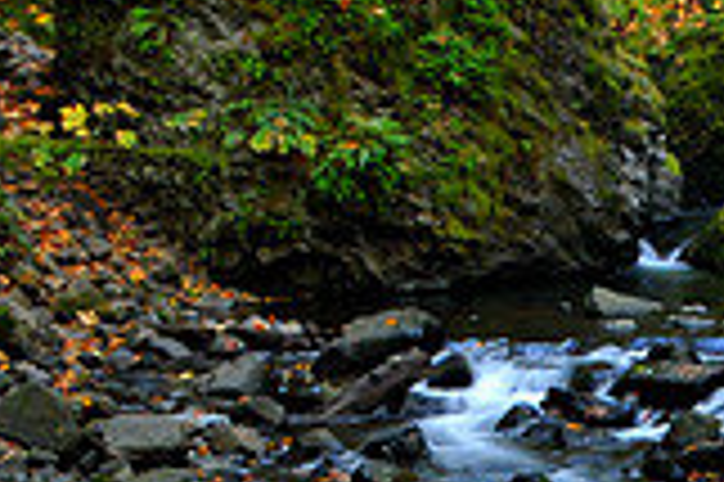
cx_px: 706
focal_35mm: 130
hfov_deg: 15.5
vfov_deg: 10.2
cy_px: 694
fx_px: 2612
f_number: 10
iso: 100
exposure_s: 1.3
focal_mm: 24
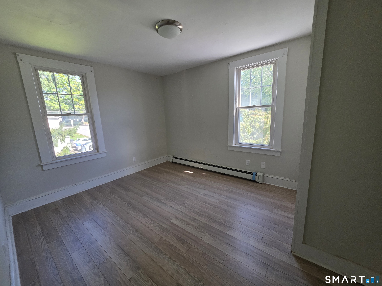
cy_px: 143
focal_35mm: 13
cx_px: 191
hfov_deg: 106.2
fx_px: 143
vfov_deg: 89.9
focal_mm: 2.2
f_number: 1.9
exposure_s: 1/359
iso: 250
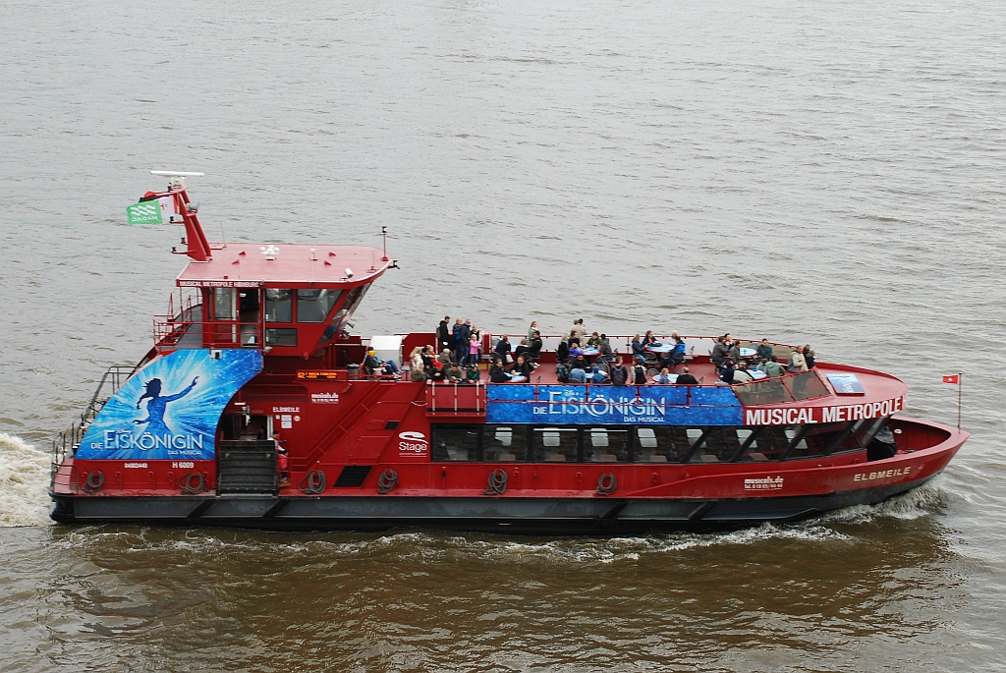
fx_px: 1678
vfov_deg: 22.7
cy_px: 336
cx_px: 503
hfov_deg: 33.4
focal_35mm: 60
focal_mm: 40
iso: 200
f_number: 8
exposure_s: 1/60
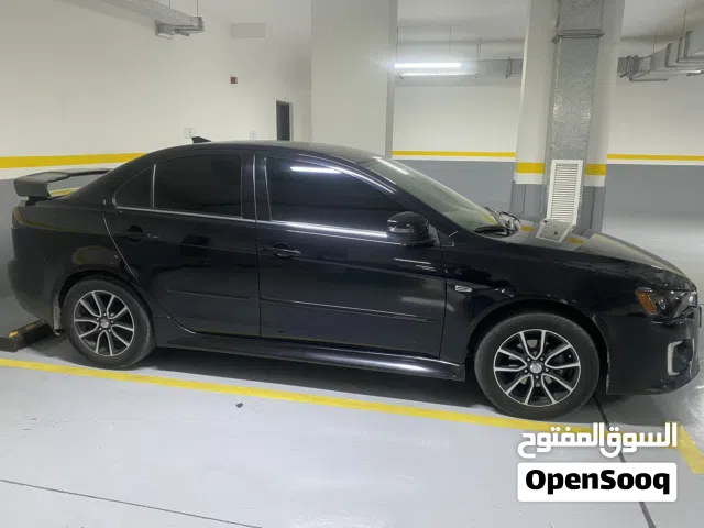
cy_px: 264
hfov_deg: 67.3
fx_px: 529
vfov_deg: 53.1
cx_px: 352
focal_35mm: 26
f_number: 1.8
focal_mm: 4.25
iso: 400
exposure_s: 1/50
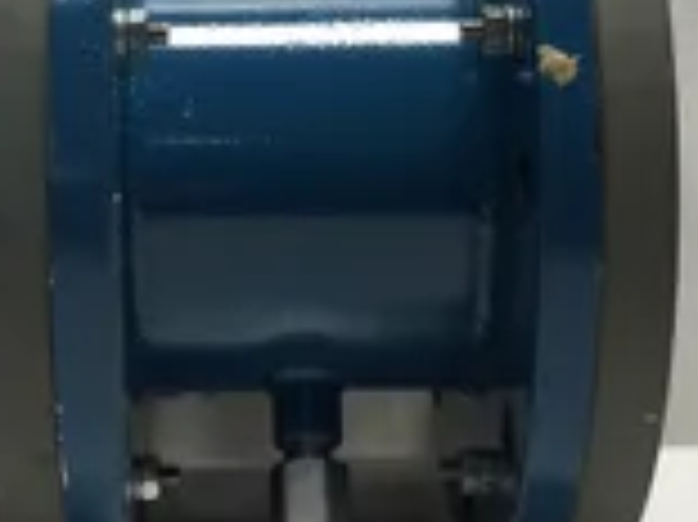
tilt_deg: -5.1
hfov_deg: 24.4
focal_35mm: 80
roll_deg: -0.2
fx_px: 1612
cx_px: 261
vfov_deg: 18.3
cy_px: 158
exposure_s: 1/120
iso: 25
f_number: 2.4
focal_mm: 3.3
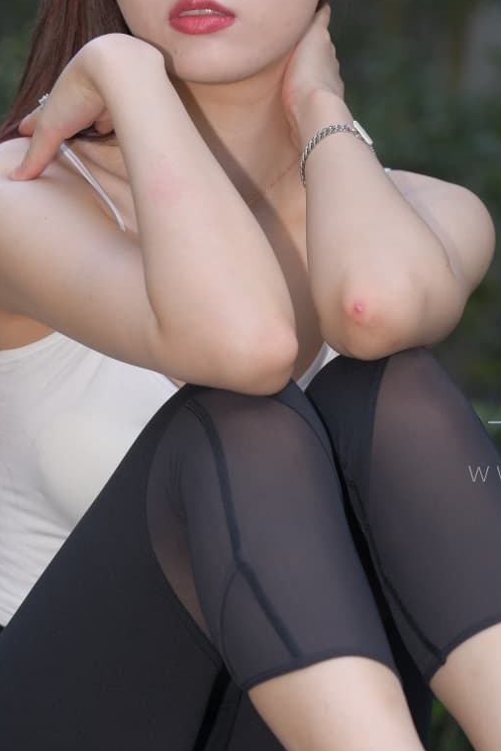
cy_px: 394
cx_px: 250
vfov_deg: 11.5
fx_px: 3712
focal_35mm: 178
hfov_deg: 7.7
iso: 200
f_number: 4
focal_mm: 75
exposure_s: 1/125
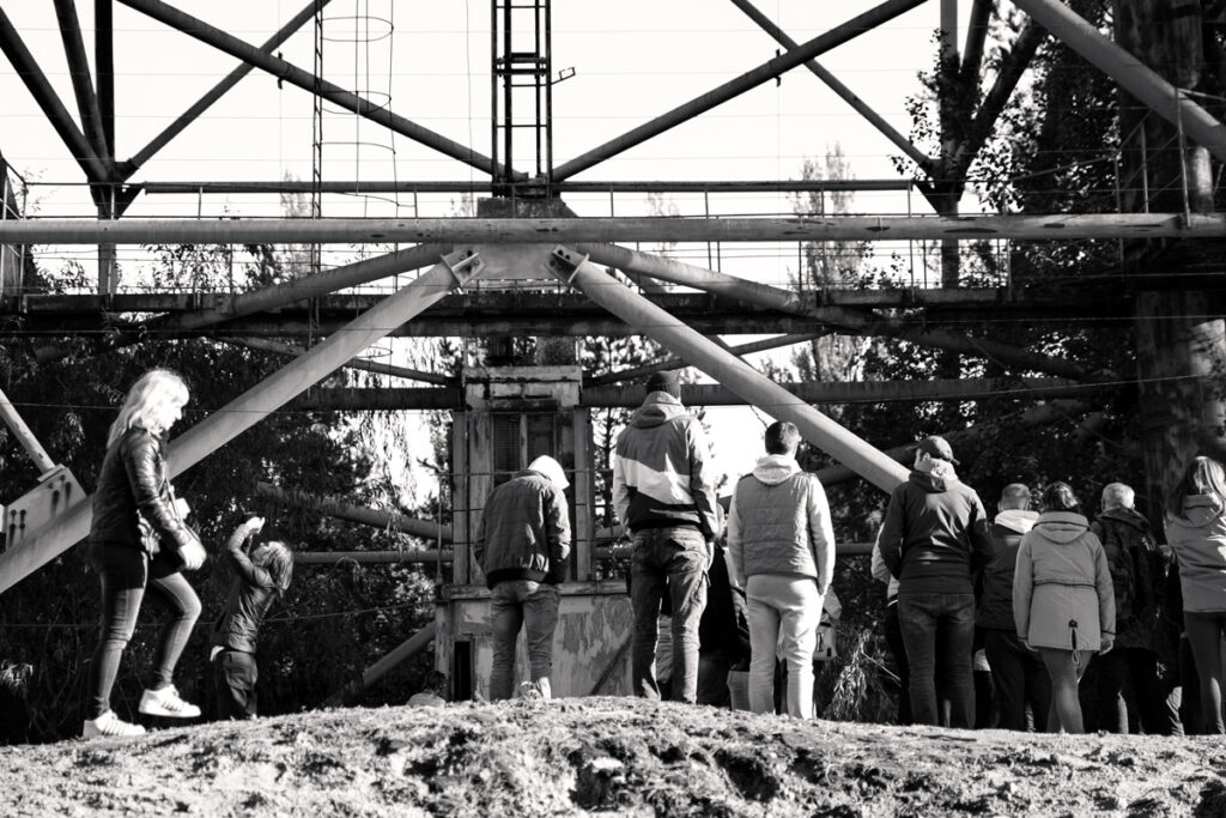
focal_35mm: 58
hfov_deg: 34.5
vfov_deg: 23.4
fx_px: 1975
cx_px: 613
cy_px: 409
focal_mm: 58
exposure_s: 1/320
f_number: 2.8
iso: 100
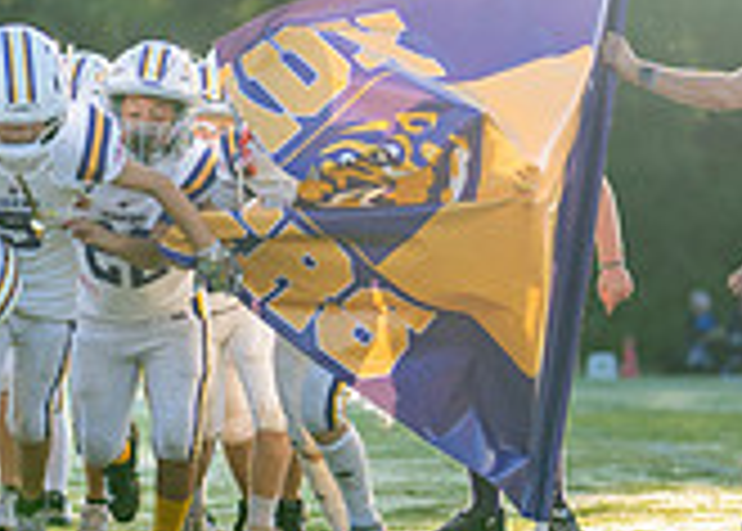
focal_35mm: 199
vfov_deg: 7.2
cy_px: 211
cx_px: 72
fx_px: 4195
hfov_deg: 10.1
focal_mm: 50
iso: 125
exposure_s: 1/4000
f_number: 1.2
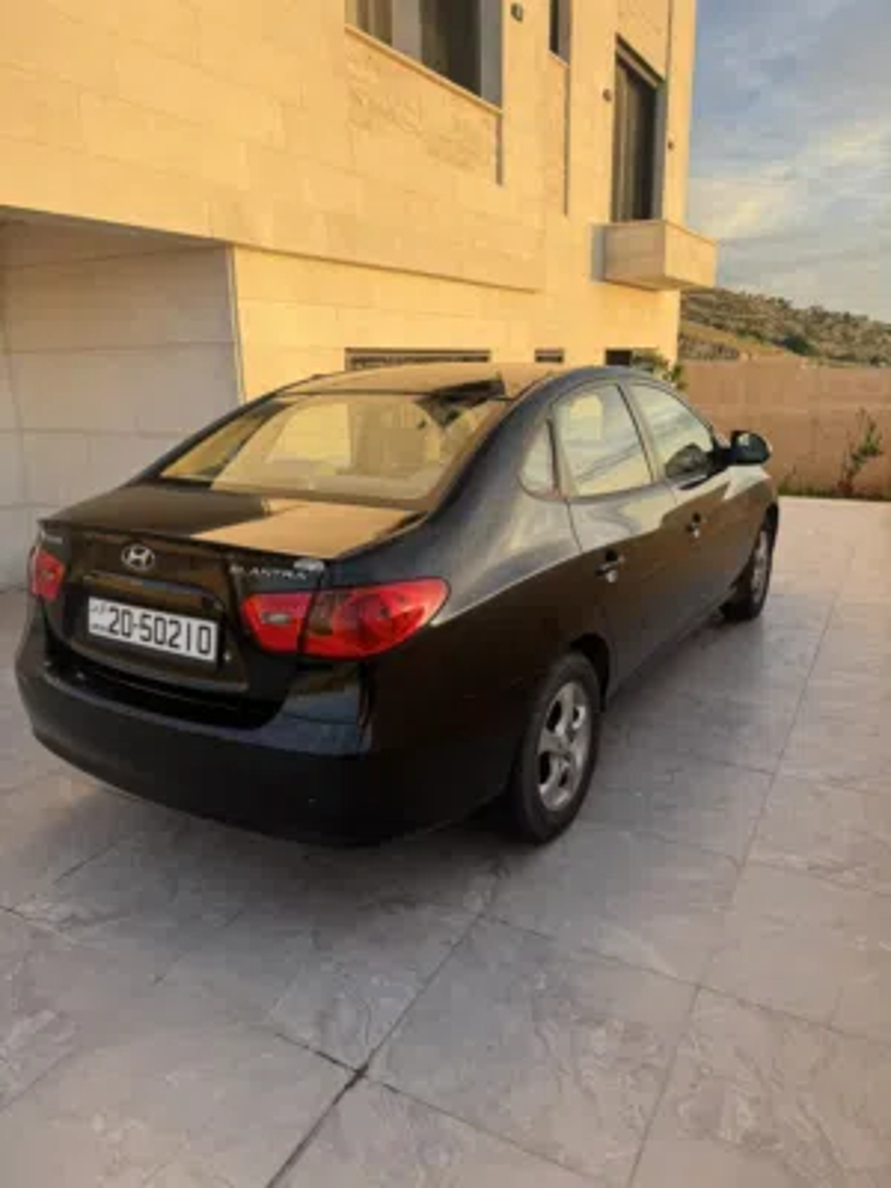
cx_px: 446
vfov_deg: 71.6
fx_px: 824
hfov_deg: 56.8
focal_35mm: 24
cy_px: 594
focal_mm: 6.76
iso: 80
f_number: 1.78
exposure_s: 1/651
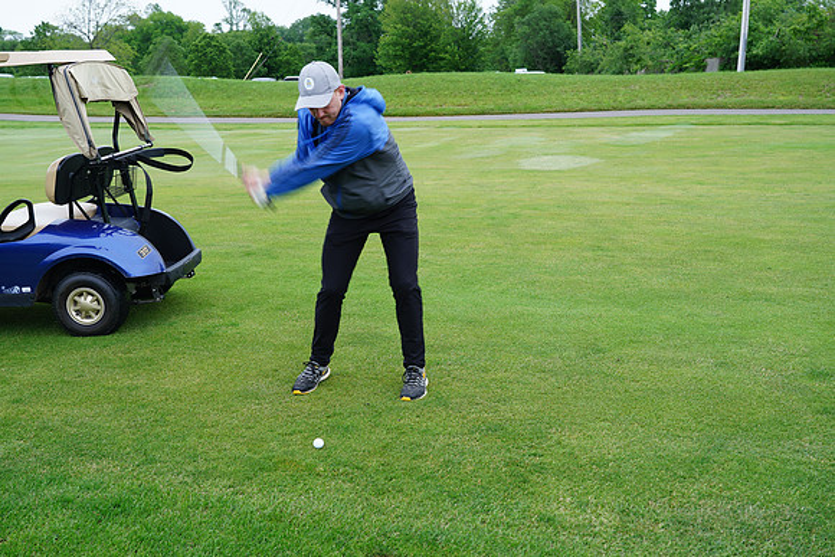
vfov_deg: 34.2
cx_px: 418
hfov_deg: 49.5
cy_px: 278
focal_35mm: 39
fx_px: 905
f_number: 5.6
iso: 125
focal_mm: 39
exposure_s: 1/100
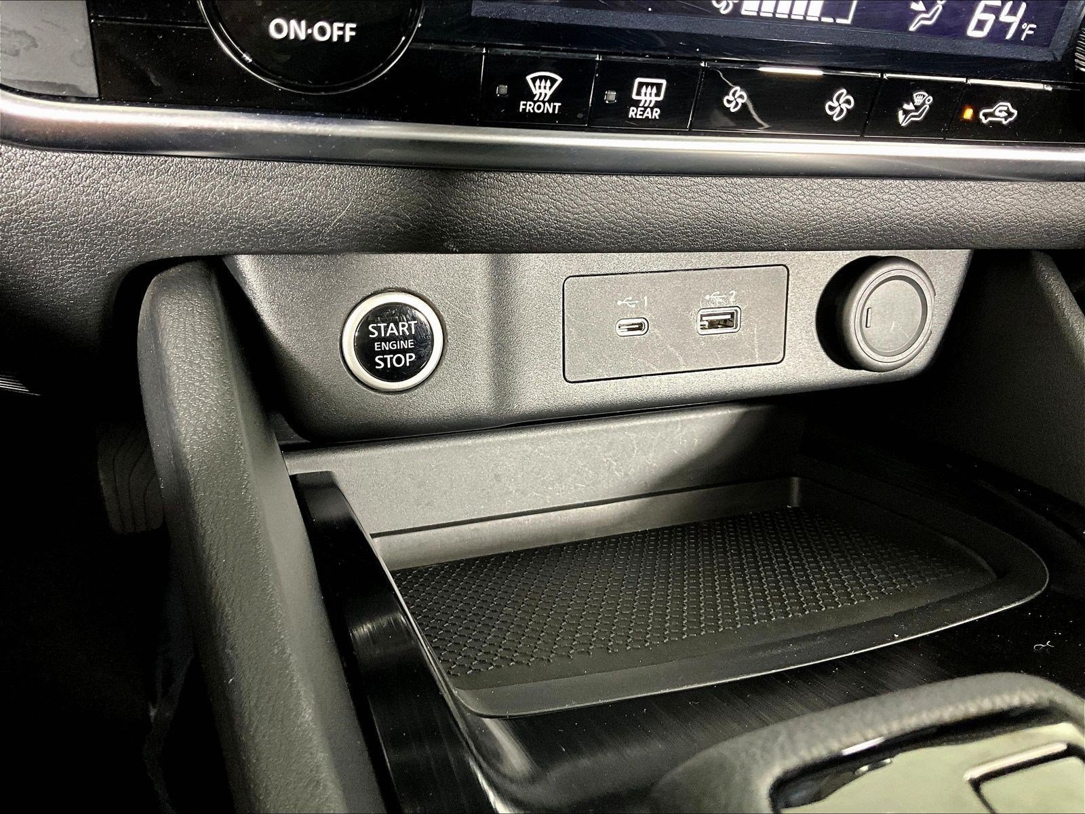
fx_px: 909
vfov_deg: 48.2
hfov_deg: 61.7
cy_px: 407
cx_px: 542
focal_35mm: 29
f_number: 1.8
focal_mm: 3
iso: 320
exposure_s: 1/40
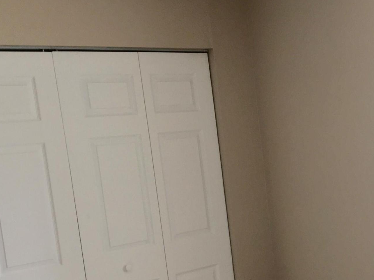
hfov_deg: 28.8
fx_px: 702
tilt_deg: -4.9
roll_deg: +5.7
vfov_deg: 22.3
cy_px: 229
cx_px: 328
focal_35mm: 65
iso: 25
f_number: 2.2
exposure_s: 1/49
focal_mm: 4.15
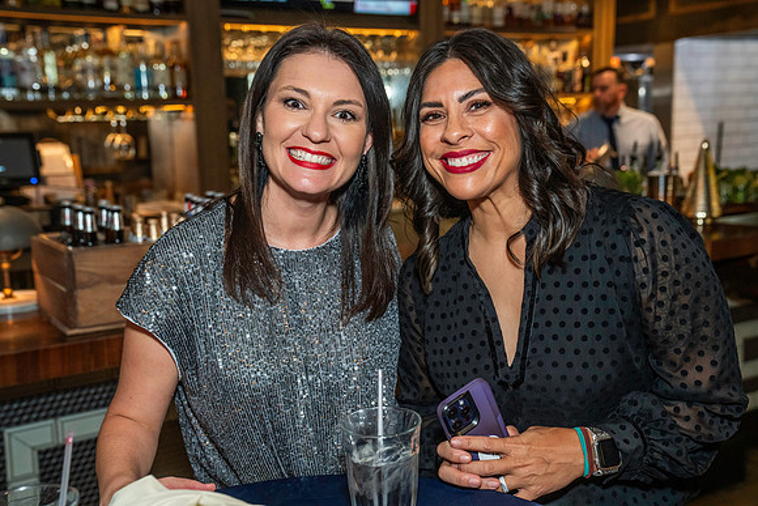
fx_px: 884
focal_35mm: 42
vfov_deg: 31.9
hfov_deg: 46.4
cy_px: 253
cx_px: 379
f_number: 4
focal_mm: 42
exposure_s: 1/160
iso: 3200
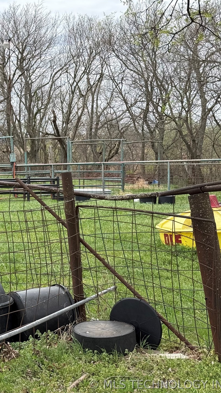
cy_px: 196
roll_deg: +1.1
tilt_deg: -4.6
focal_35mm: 70
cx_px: 3
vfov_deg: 30.1
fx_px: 729
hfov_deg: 16.9
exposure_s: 1/2342
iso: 80
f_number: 1.78
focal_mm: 6.76
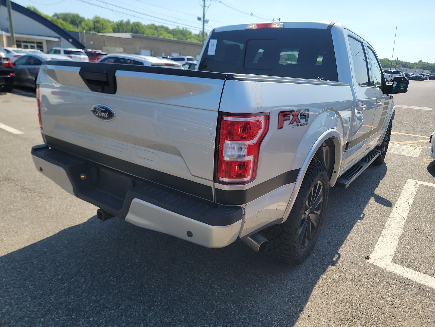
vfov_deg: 56.8
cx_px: 218
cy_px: 164
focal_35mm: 24
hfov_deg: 71.6
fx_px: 302
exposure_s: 1/660
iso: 50
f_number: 1.8
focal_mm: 6.7
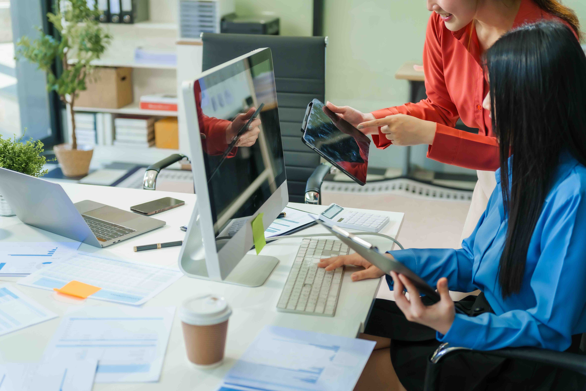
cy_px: 196
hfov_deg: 39.7
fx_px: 812
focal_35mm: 50
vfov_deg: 27.0
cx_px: 293
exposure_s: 1/125
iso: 400
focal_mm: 49.9
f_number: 2.8
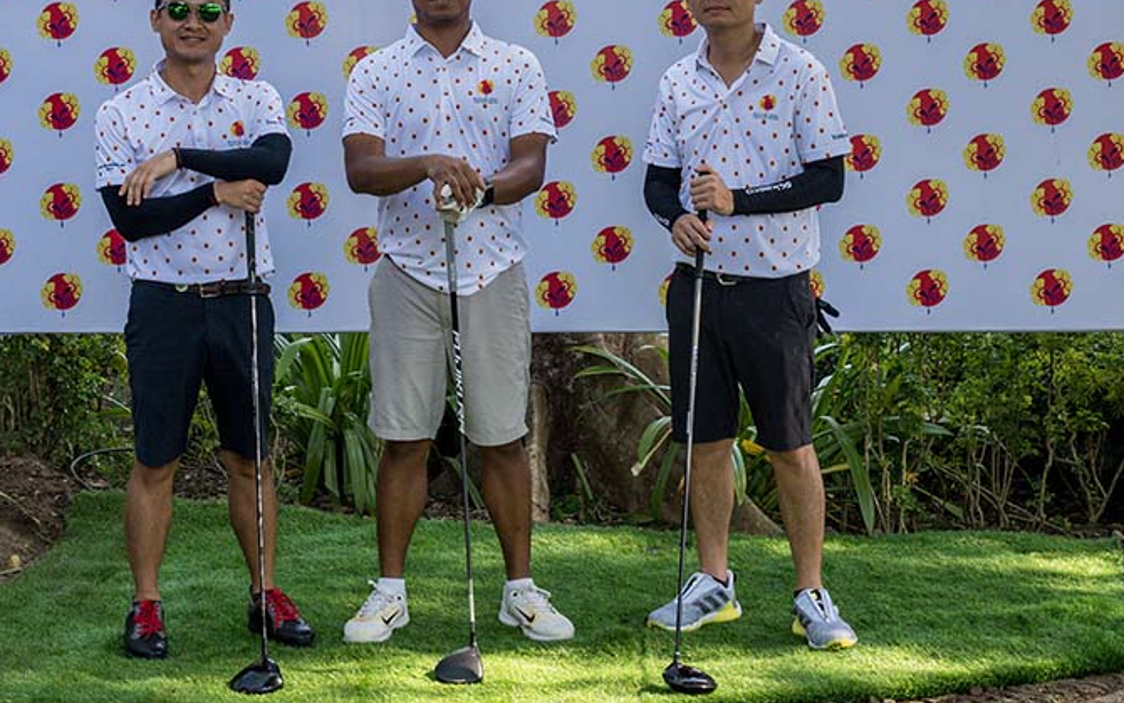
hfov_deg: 37.5
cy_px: 197
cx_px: 483
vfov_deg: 23.8
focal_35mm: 54
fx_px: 1654
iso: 1000
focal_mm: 37
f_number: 6.3
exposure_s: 1/400
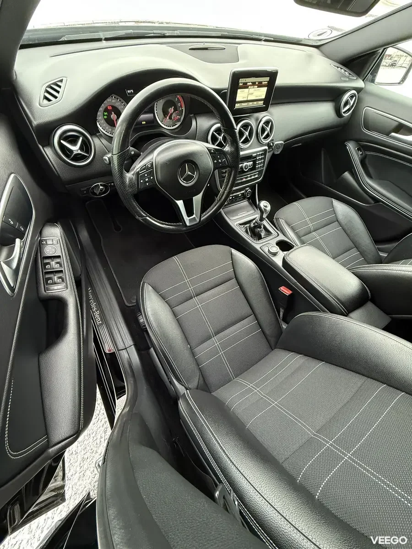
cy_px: 274
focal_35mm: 14
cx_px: 206
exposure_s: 1/60
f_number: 2.2
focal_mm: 2.22
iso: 800
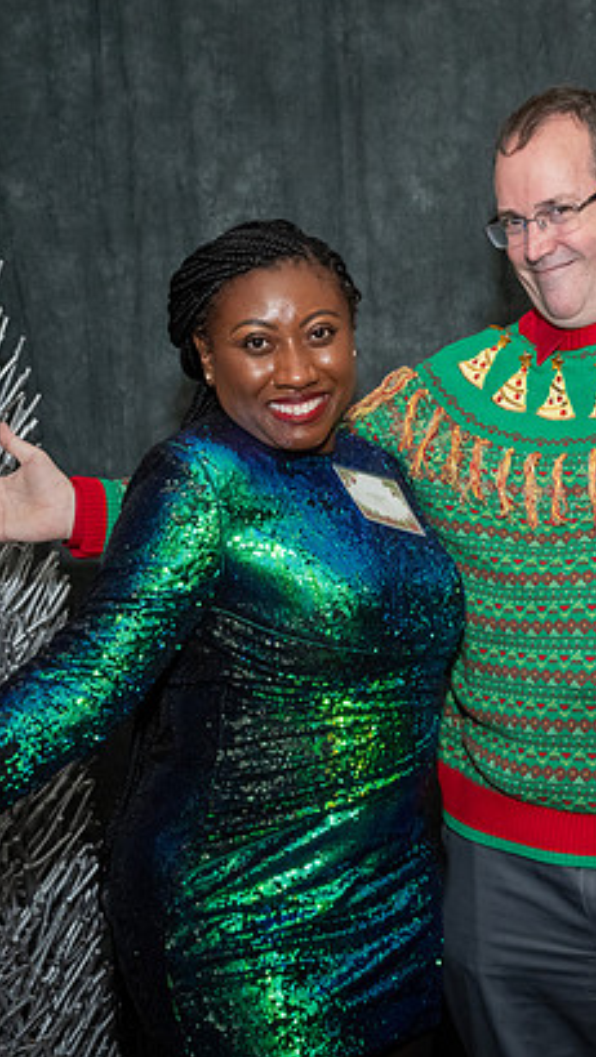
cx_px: 524
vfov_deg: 31.9
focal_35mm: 66
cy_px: 510
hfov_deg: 18.0
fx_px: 1852
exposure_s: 1/250
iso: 500
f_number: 6.3
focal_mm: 26
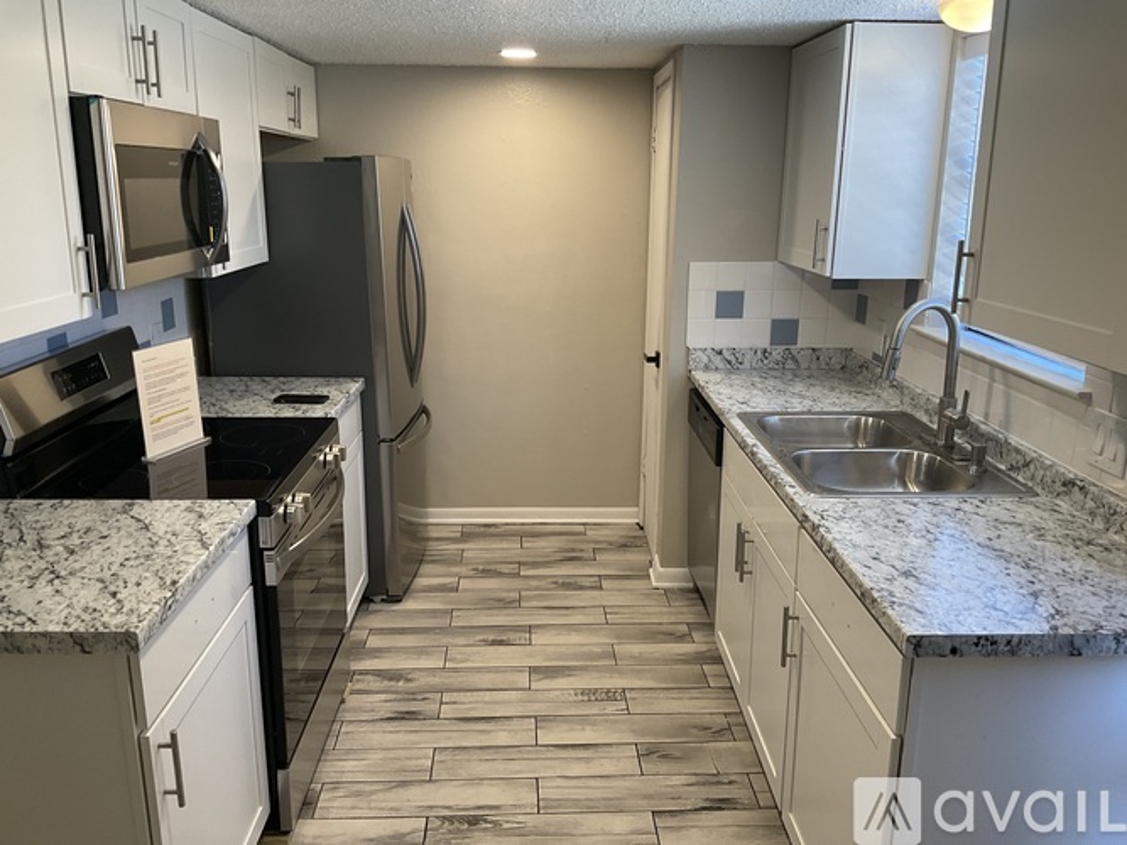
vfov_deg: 48.2
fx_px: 944
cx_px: 564
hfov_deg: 61.7
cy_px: 422
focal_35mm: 29
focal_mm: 3
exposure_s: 1/60
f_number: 1.8
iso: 50
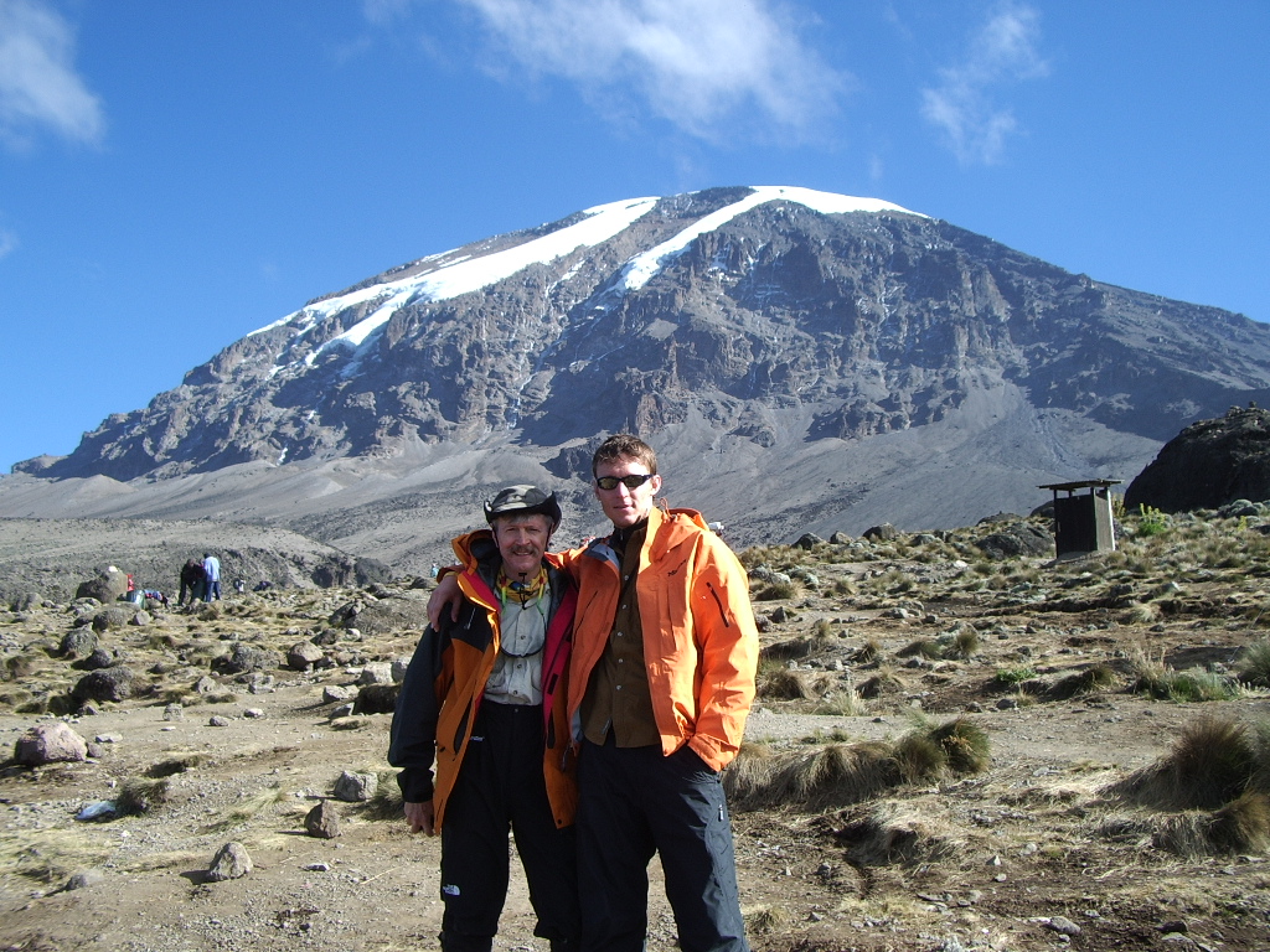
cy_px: 476
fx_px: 1284
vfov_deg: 40.7
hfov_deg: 52.6
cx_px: 635
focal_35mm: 35
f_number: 4.3
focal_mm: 5.8
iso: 50
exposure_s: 1/200
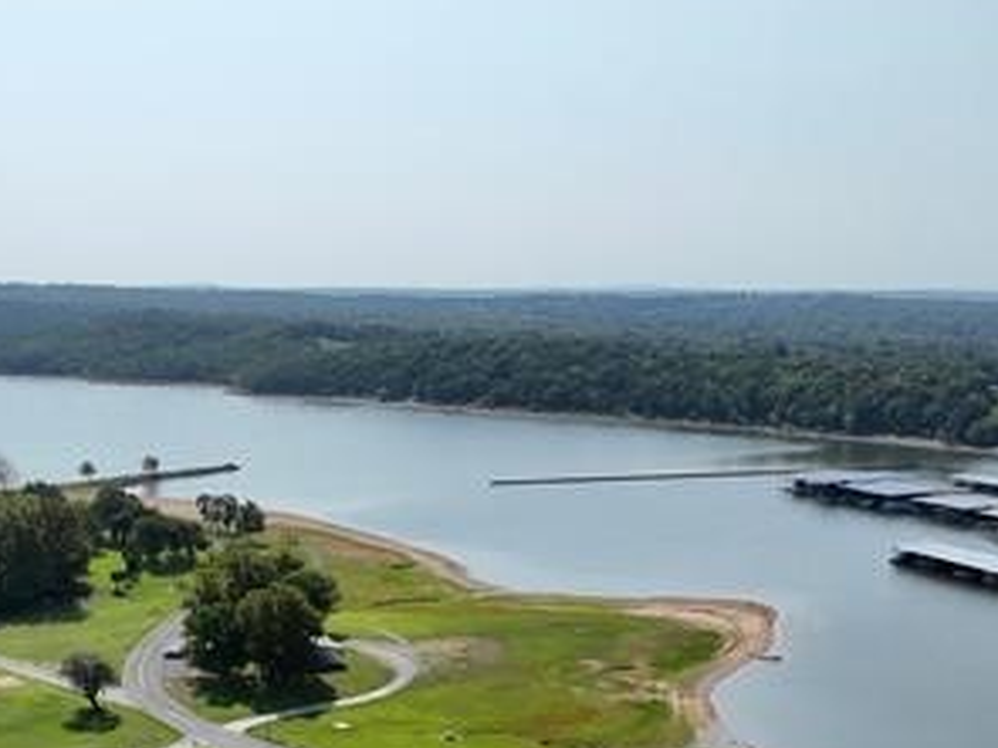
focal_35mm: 52
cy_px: 767
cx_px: 467
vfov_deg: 26.4
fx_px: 1499
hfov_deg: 36.8
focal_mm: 12.29
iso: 200
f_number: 2.8
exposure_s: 1/4000
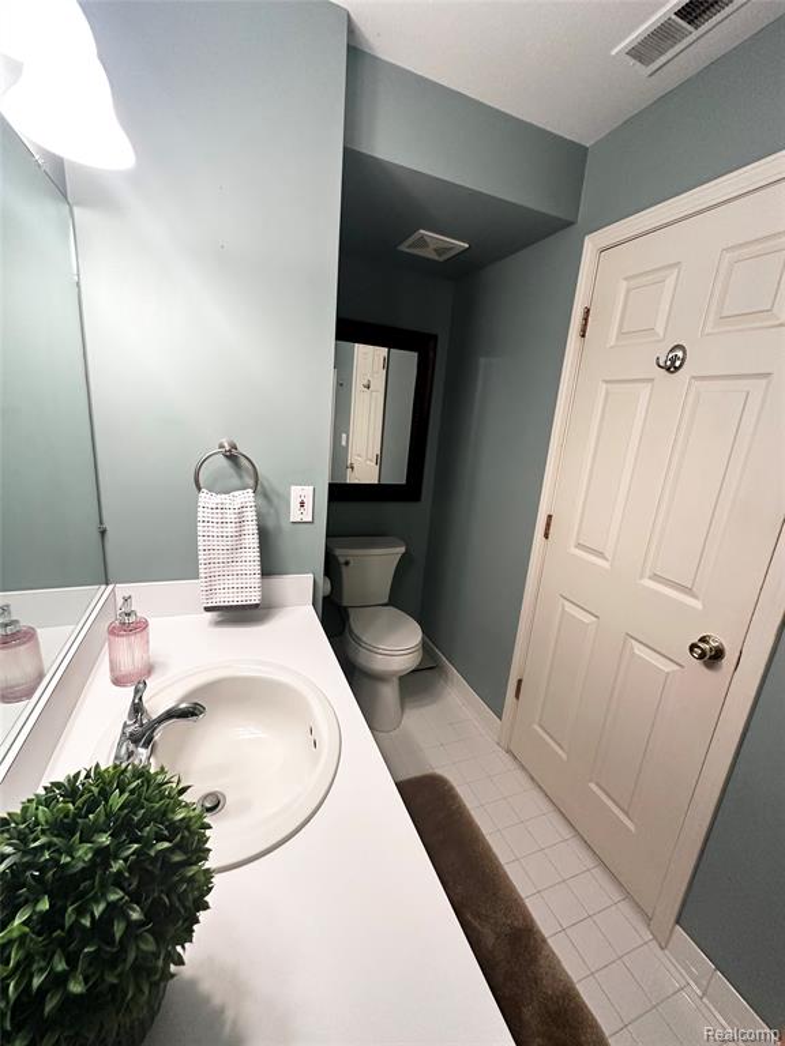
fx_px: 423
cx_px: 392
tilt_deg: -13.6
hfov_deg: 85.7
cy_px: 523
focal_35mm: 14
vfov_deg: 102.1
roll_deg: -6.5
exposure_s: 1/120
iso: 250
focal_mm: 2.22
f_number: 2.2
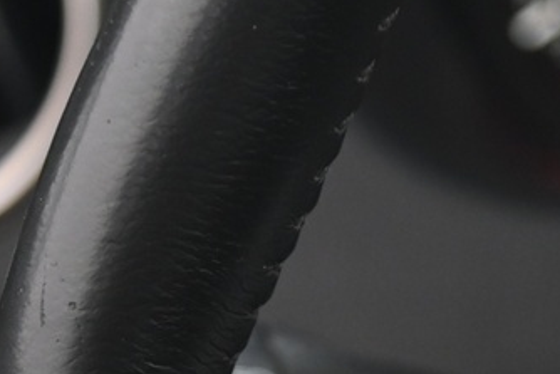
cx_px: 176
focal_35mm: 316
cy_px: 709
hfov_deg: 6.5
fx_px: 4917
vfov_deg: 4.3
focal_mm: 65
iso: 2000
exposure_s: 1/15
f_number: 4
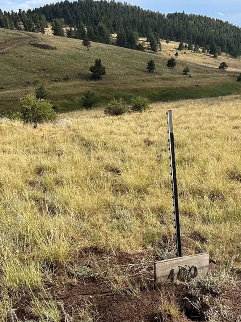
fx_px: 372
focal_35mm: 40
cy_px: 203
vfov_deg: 46.4
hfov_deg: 35.7
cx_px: 150
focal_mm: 5.7
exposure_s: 1/2165
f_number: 1.5
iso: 50
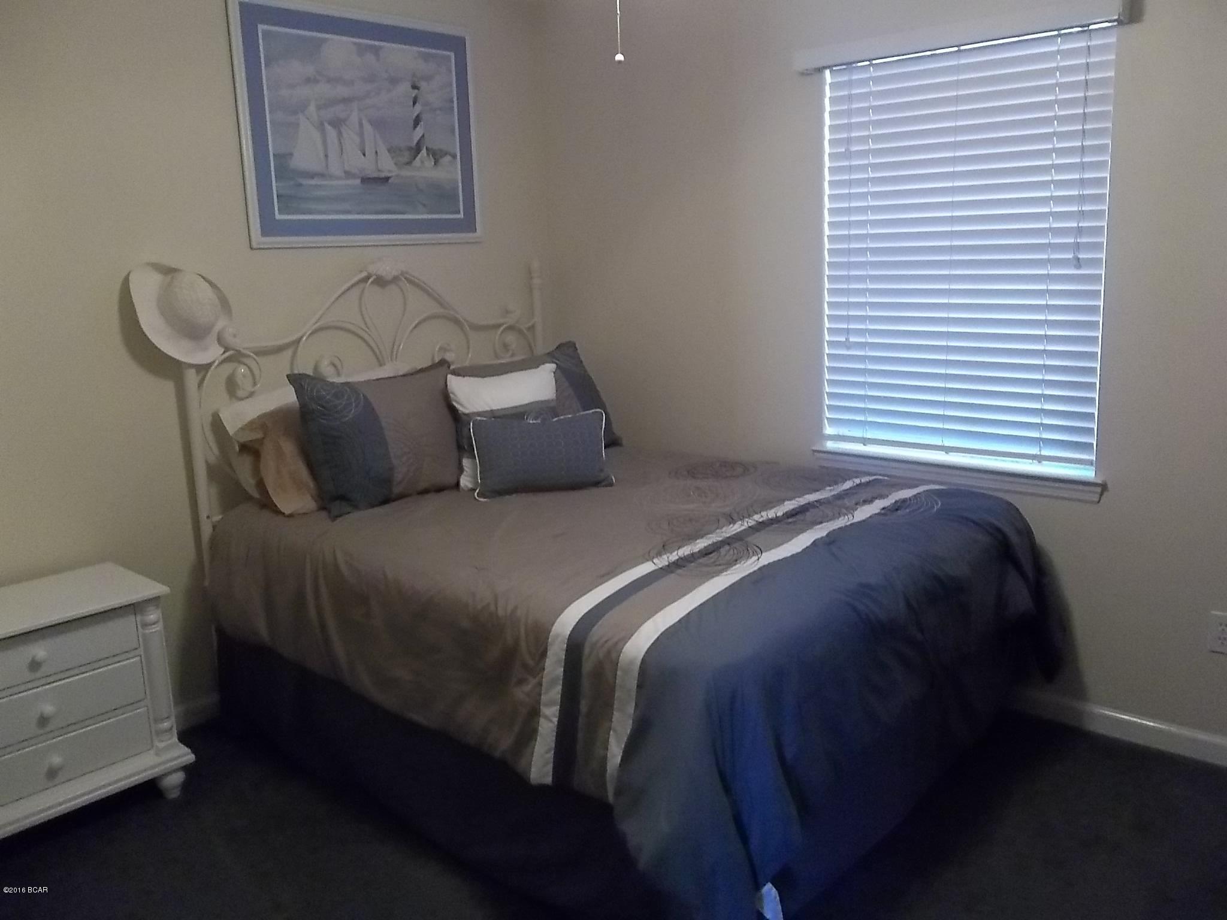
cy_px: 460
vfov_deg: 51.4
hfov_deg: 65.3
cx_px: 614
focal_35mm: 27
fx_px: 957
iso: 400
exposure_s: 1/30
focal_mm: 4.9
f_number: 3.5
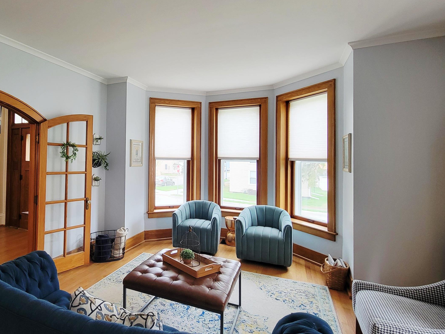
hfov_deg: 82.0
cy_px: 154
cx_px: 151
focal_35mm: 19
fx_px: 244
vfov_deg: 68.6
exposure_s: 1/60.2
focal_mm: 2.2
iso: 160
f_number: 2.2
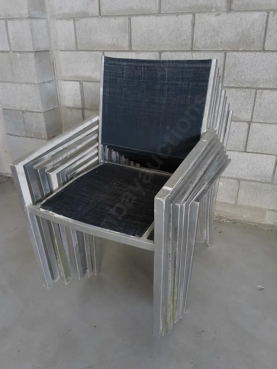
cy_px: 184
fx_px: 288
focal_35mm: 27
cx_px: 138
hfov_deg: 51.4
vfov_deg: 65.3
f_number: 2
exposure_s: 1/100
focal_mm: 2.87
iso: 200
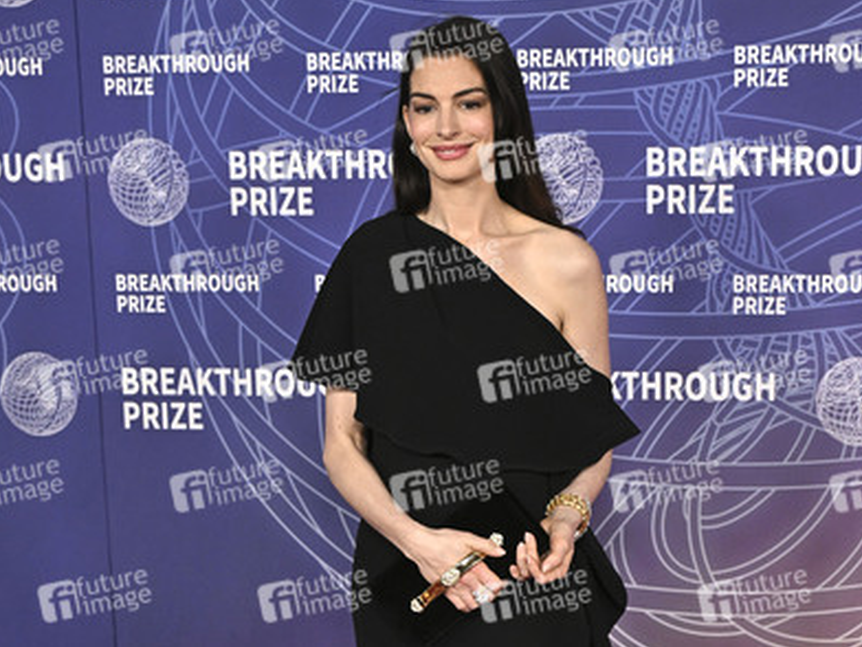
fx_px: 1295
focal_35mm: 52
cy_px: 321
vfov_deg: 28.0
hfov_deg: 36.8
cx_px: 476
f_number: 4
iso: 2000
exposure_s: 1/320
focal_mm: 47
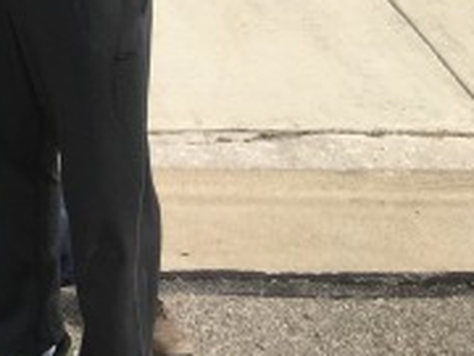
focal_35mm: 103
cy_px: -240
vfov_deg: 13.2
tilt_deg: -11.5
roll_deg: +2.2
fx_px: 1410
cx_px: -332
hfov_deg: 16.5
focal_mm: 4.15
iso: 25
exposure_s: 1/1748
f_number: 2.2
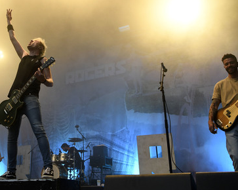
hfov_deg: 51.4
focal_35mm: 35
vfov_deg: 42.2
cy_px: 96
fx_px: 246
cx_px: 105
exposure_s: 1/500
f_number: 3.5
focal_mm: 30
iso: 1250
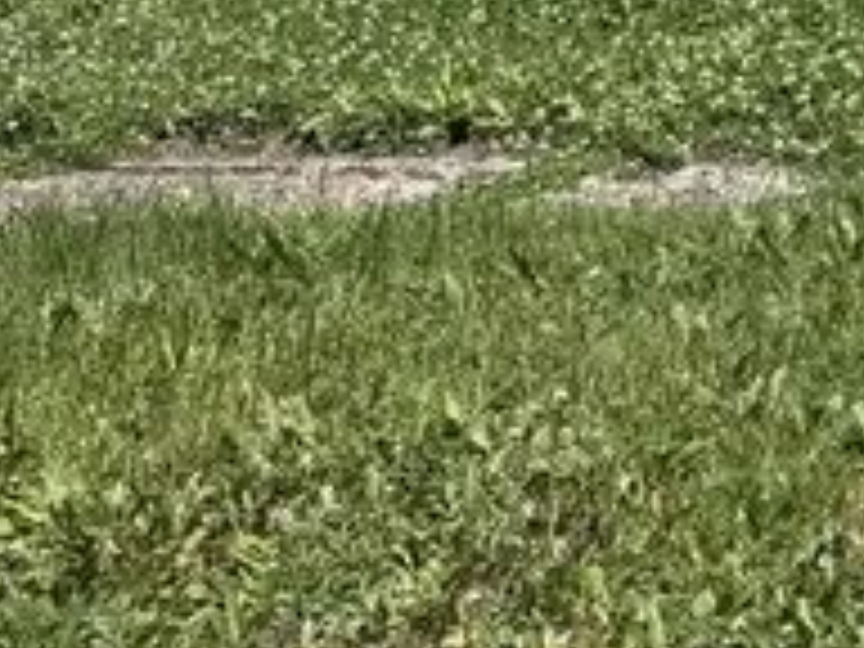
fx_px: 3195
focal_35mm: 128
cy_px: -585
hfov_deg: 13.1
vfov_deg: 10.7
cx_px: 1800
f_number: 1.78
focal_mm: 6.76
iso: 80
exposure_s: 1/3759
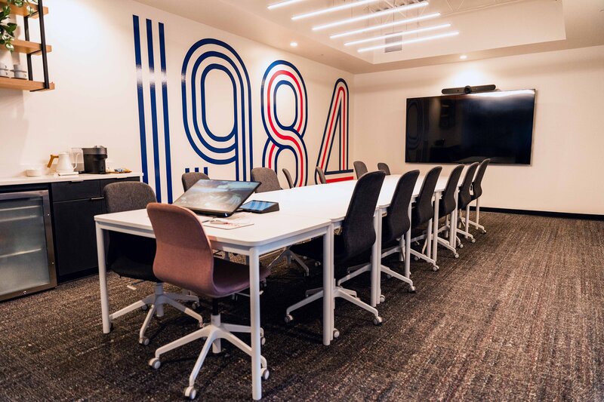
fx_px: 403
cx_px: 302
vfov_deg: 53.1
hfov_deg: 73.8
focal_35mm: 24
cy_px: 201
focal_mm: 24
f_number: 2.8
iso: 2000
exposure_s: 1/160
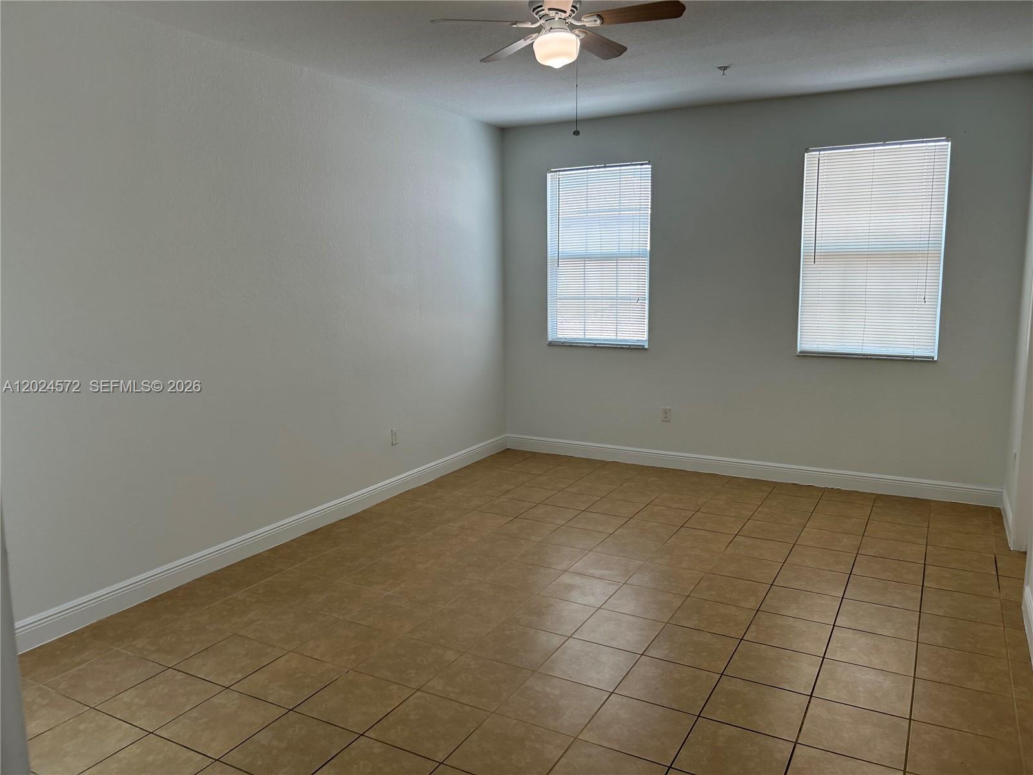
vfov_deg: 53.1
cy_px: 388
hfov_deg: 67.3
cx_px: 516
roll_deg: -0.2
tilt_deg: -7.7
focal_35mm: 26
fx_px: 776
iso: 40
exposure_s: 1/180
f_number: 1.5
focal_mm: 5.7
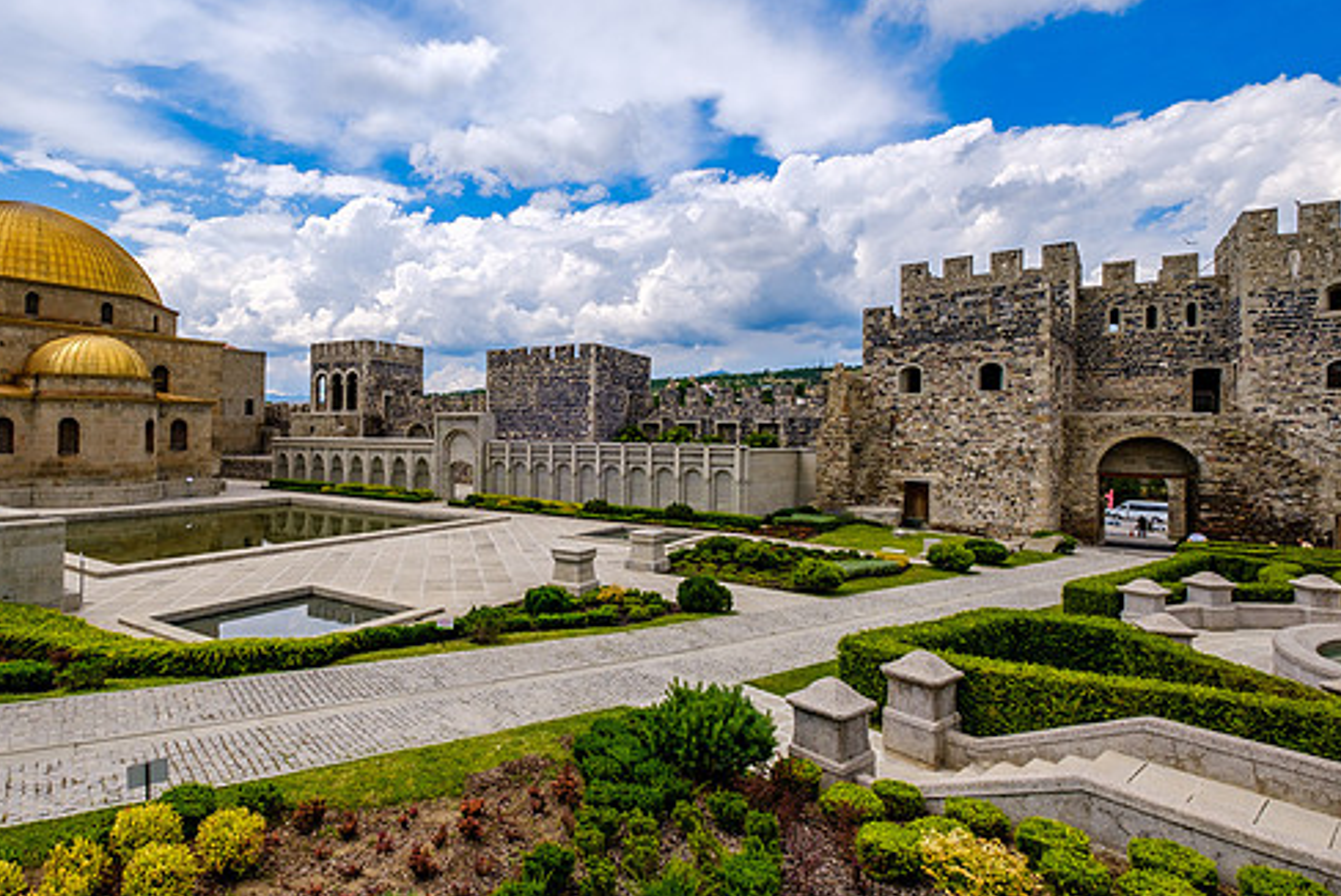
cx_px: 561
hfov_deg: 89.2
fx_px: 671
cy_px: 438
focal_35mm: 18
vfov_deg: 67.5
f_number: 8
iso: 160
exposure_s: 1/420
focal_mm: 10
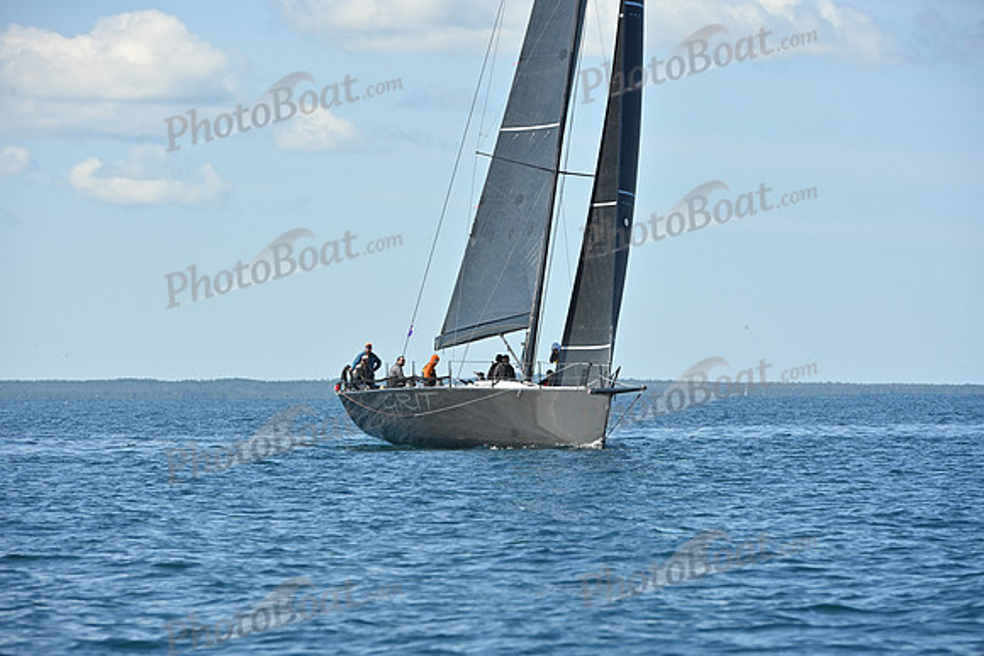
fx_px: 5468
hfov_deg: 10.3
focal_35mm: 200
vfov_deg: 6.9
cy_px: 328
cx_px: 492
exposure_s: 1/1000
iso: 320
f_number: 9
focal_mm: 200
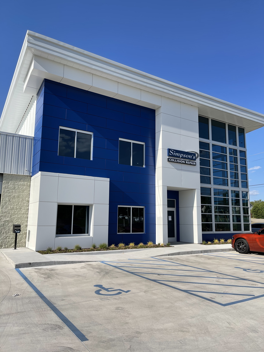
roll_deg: -0.4
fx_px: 264
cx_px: 132
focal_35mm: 26
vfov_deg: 67.3
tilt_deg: +9.7
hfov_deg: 53.1
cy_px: 176
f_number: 1.6
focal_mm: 5.1
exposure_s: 1/3788
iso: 32
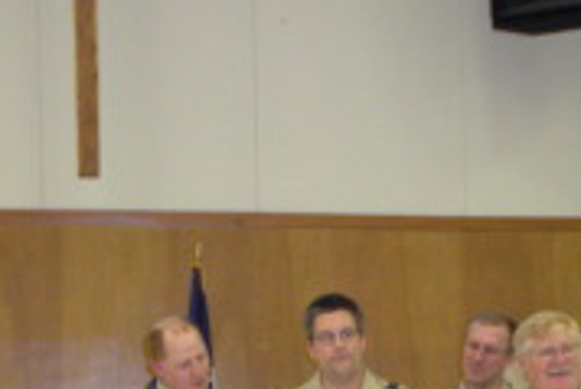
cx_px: 450
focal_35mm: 96
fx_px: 1551
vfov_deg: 13.9
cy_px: 471
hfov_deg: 21.0
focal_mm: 6.3
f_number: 3.5
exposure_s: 1/37.4
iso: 338
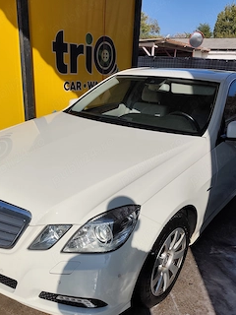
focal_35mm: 30
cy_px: 177
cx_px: 117
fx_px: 273
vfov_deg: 59.8
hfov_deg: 46.8
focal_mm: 5.84
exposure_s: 1/6139
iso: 50
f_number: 1.6
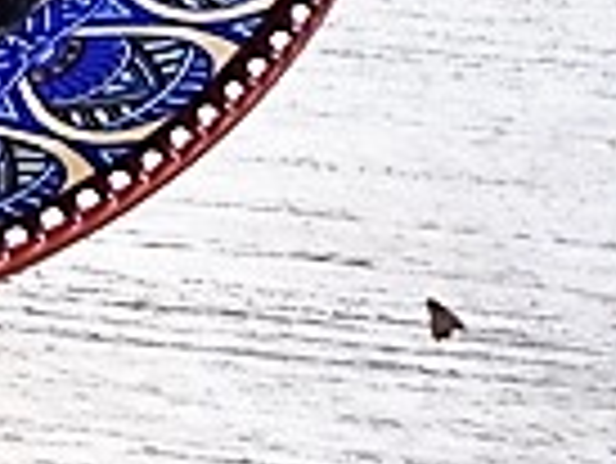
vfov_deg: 8.3
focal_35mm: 168
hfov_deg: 11.1
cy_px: -518
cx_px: -400
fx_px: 2992
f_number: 3.7
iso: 100
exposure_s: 1/30
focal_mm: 6
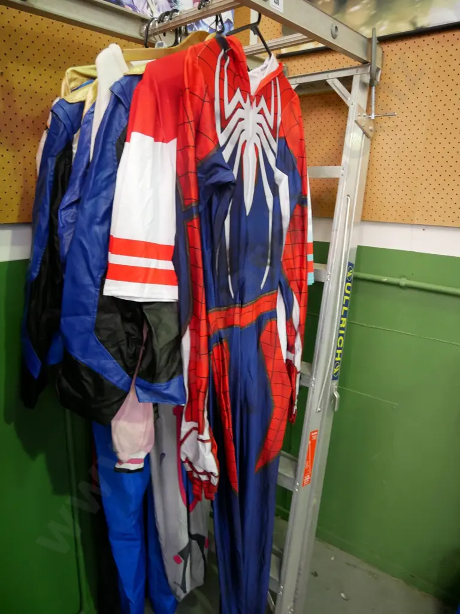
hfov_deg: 53.1
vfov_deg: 67.3
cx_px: 230
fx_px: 461
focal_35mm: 26
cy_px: 307
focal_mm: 13
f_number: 3.5
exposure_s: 1/60
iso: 2000
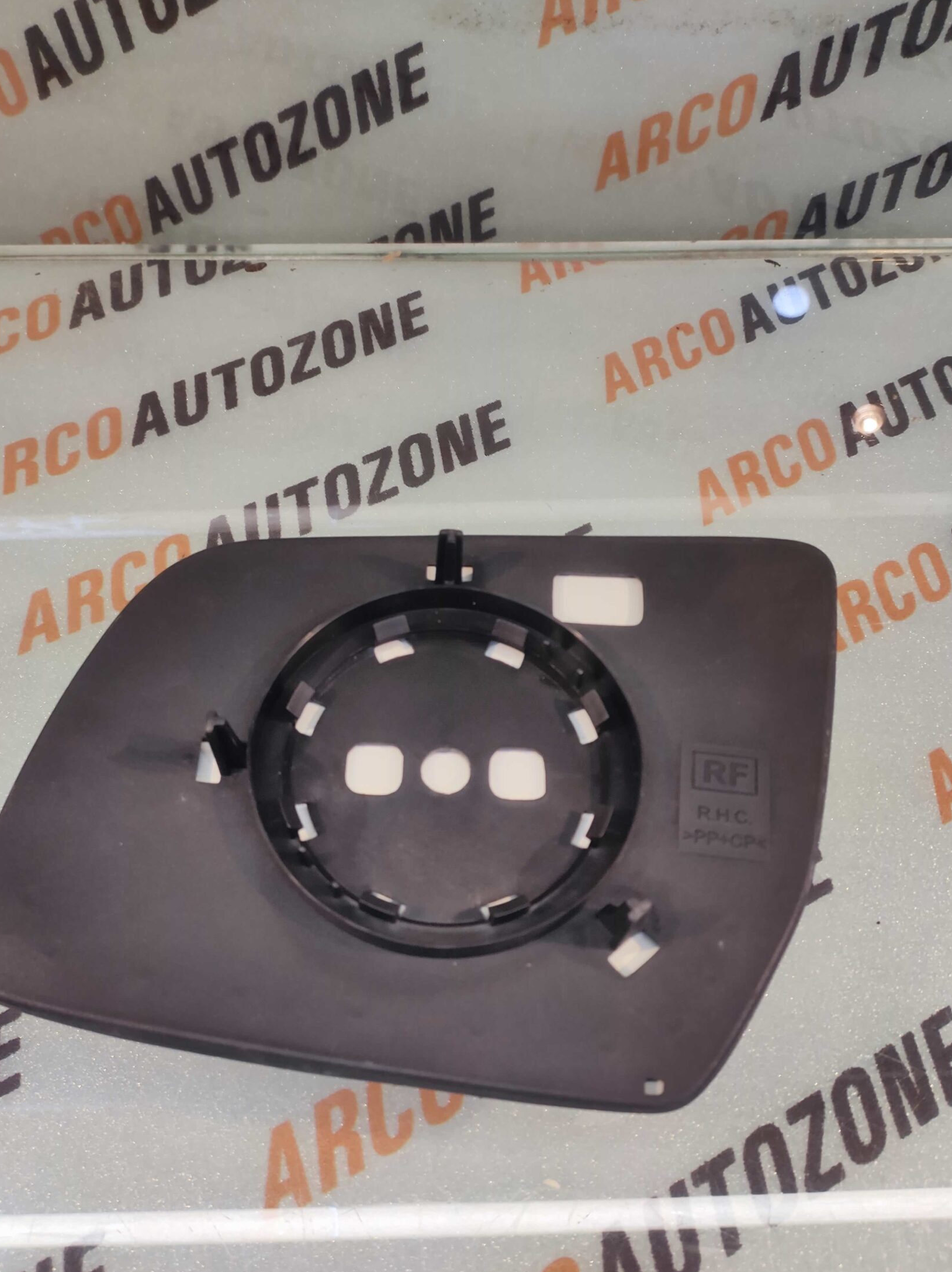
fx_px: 734
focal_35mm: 20
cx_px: 436
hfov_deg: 65.8
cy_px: 691
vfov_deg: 81.6
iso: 91
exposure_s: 1/33
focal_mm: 4.74
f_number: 1.79
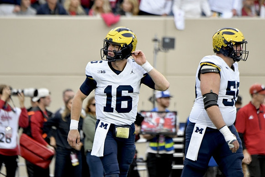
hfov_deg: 4.3
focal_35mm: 480
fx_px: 3534
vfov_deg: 2.9
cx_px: 132
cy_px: 88
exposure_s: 1/1000
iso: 2000
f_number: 5.6
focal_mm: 400
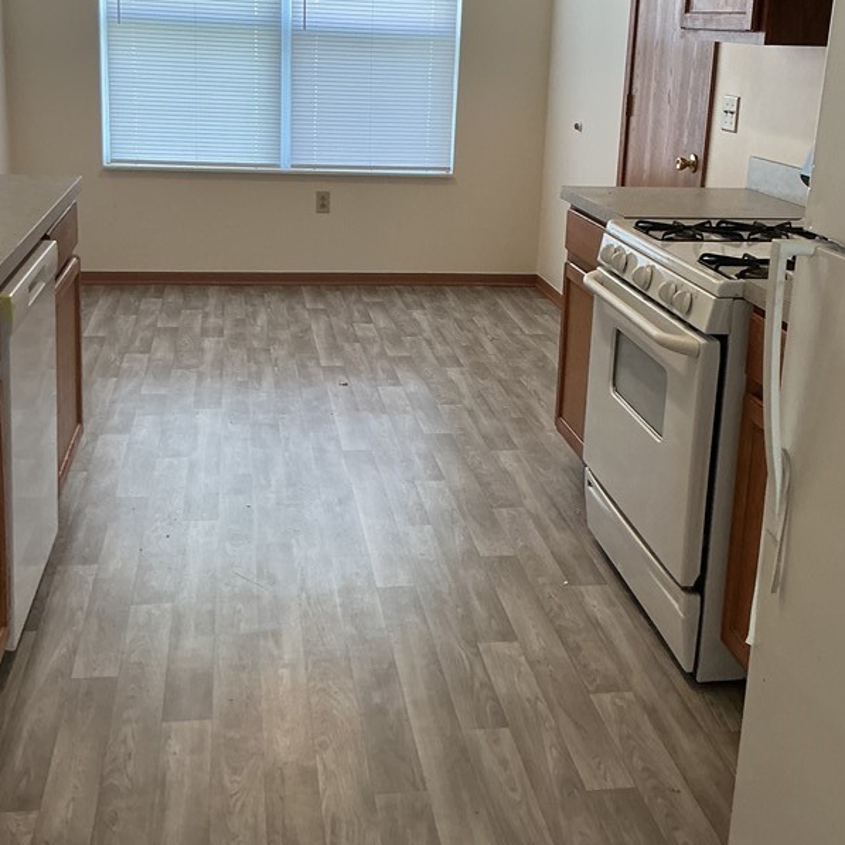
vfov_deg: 38.0
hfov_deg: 38.3
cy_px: 299
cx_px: 444
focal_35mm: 44
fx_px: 1215
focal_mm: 3
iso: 50
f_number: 1.8
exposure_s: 1/50
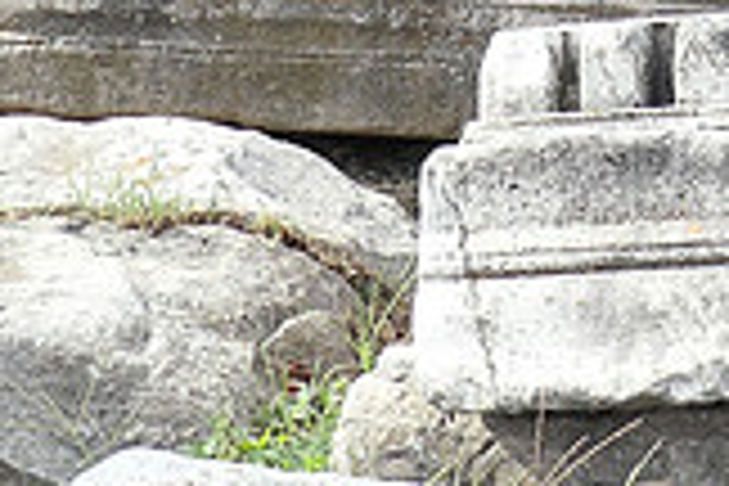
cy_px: -155
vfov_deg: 10.4
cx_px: 720
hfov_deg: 15.6
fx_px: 2612
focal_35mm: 129
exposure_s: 1/1000
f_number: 3.3
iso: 200
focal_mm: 8.8
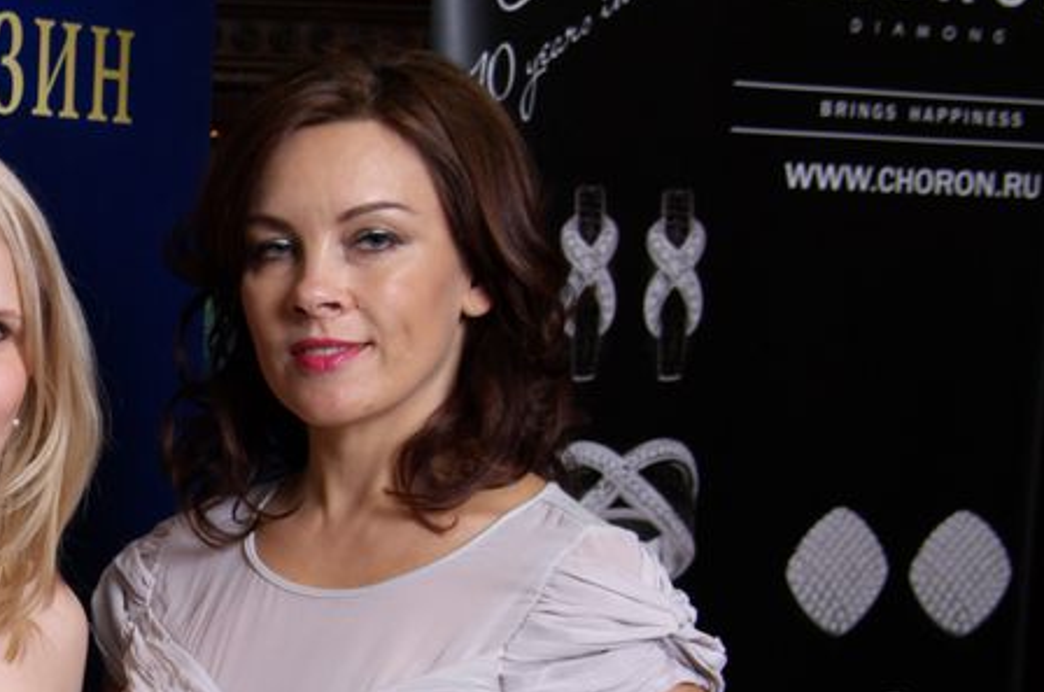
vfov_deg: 13.9
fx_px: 2811
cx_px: -79
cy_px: 576
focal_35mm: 97
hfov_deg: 20.2
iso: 200
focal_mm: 29
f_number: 8
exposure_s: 1/60
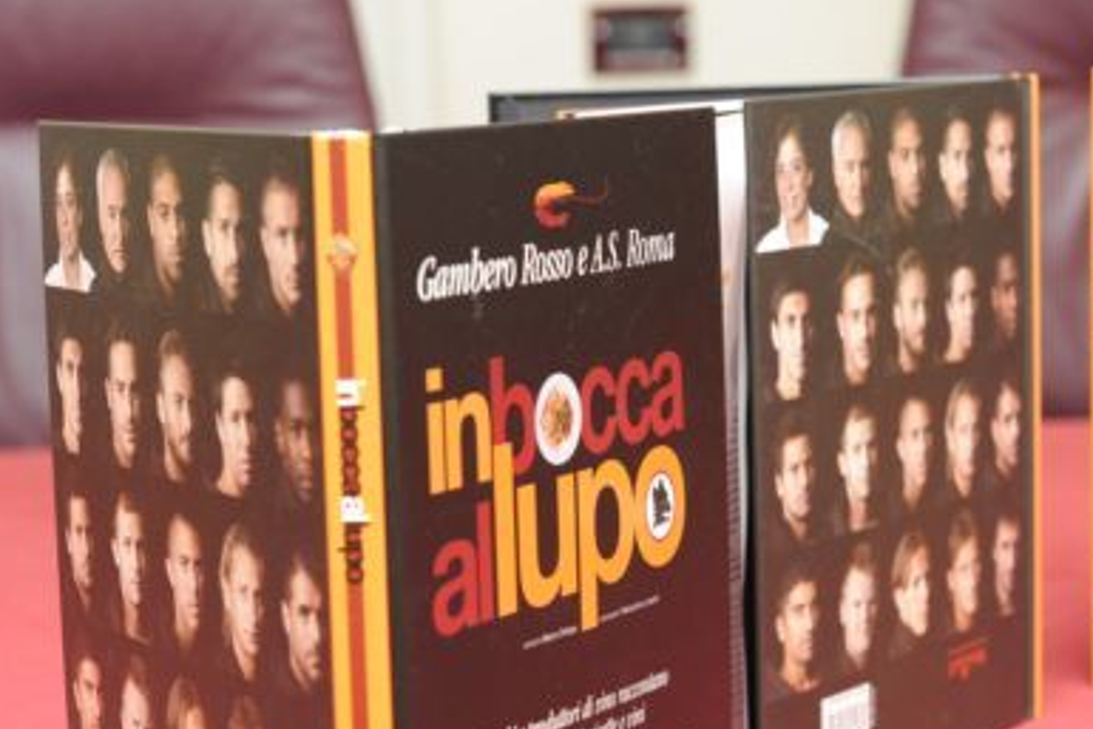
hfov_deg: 18.7
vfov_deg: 12.6
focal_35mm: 109
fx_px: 3310
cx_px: 687
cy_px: 512
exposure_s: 1/80
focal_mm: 70
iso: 1600
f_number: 6.3
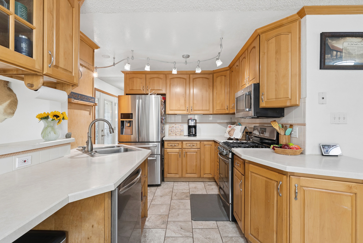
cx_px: 182
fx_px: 172
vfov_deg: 70.5
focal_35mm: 17
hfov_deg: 93.2
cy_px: 122
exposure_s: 1/20
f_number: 9
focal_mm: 17
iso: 640
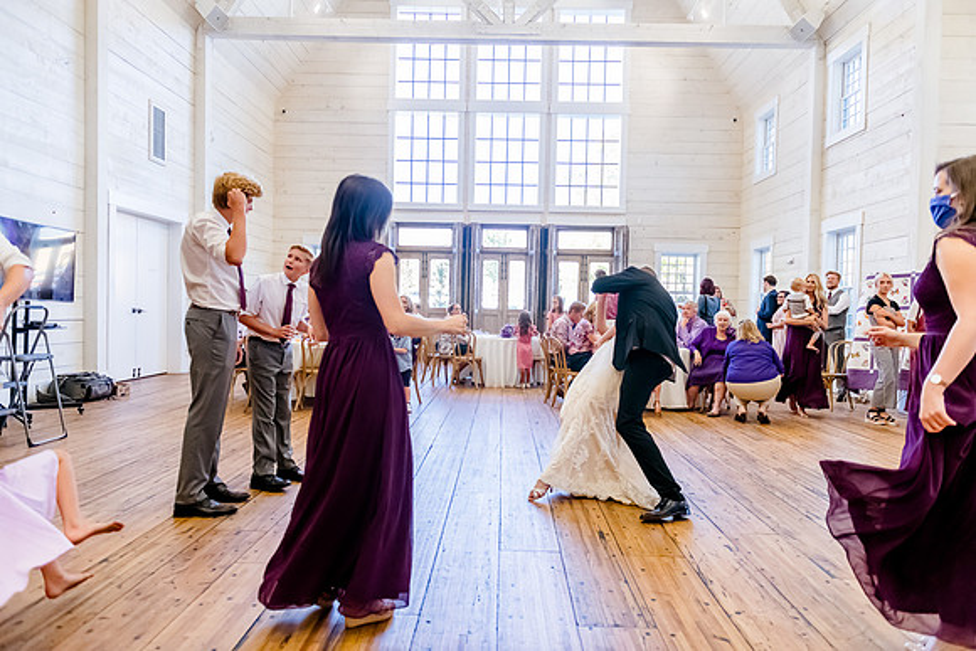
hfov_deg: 73.7
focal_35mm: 24
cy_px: 326
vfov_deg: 53.2
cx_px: 488
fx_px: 651
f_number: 3.2
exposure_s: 1/640
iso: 3200
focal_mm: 24
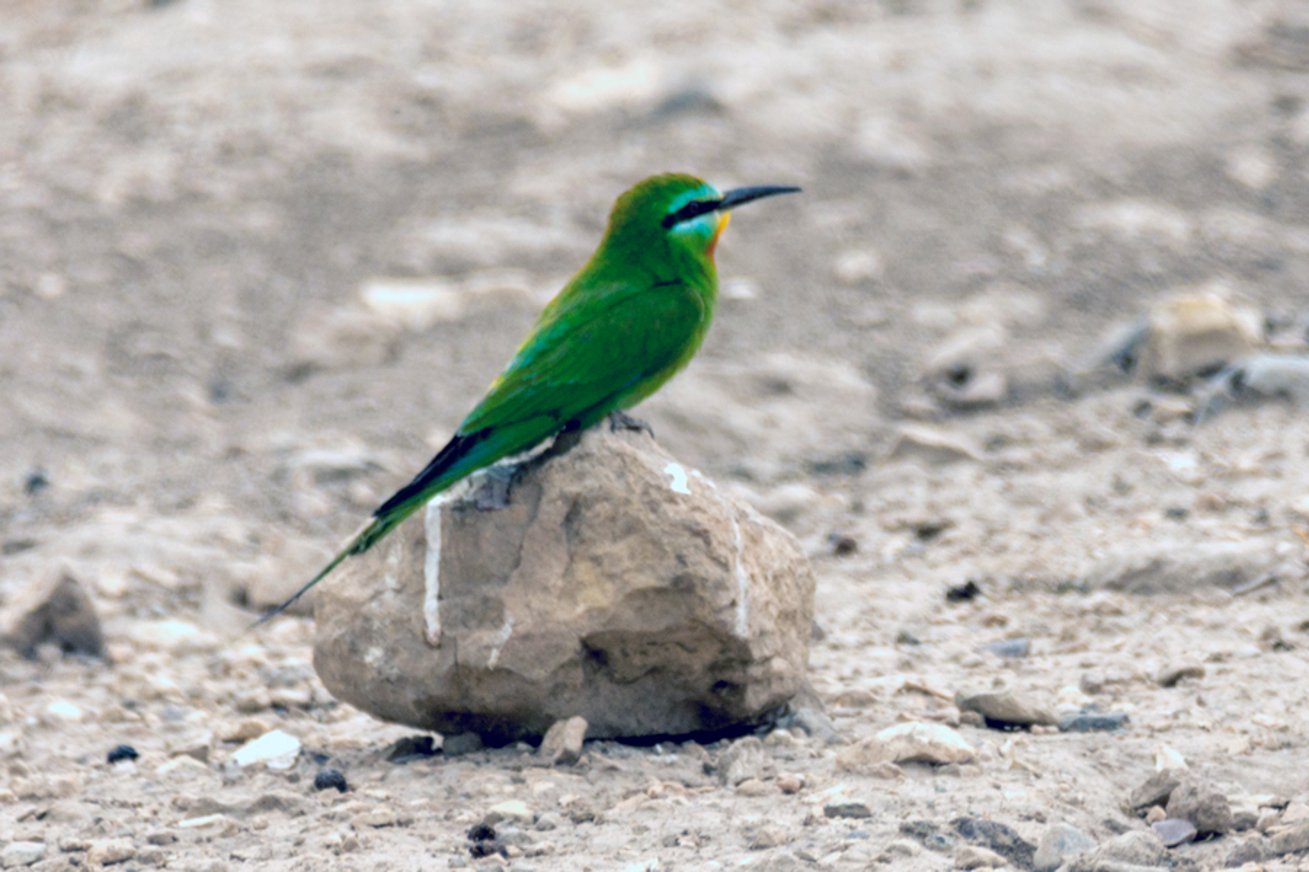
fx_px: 32722
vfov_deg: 1.5
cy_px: 436
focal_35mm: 900
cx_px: 654
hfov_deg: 2.3
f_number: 6.7
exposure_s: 1/800
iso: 450
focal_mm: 600
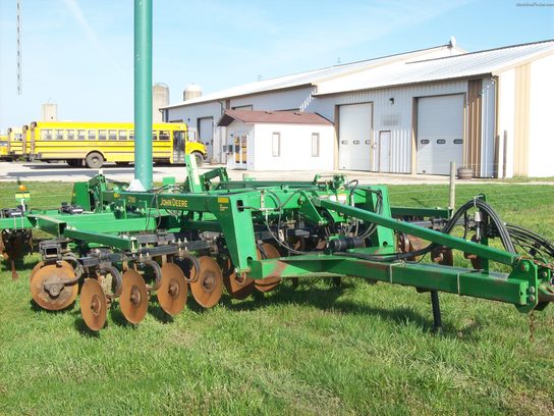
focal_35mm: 45
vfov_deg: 32.2
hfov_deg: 42.1
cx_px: 277
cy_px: 208
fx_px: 720
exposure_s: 1/271
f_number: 5.4
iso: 80
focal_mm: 7.6
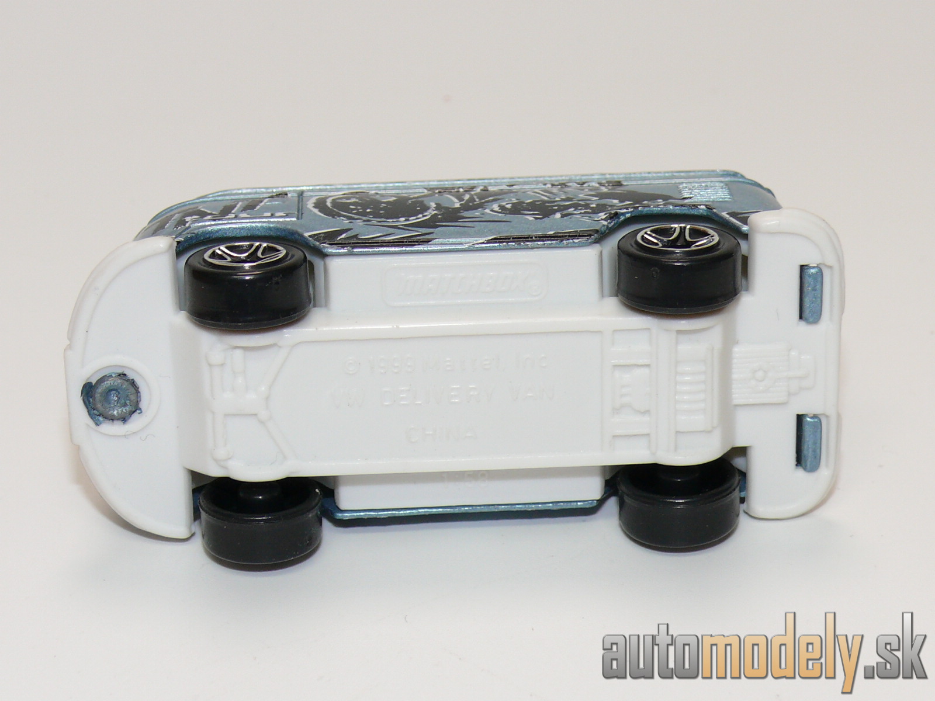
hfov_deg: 19.1
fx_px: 2782
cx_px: 468
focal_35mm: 103
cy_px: 350
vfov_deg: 14.4
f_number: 4
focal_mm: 13.5
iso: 100
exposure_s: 1/30
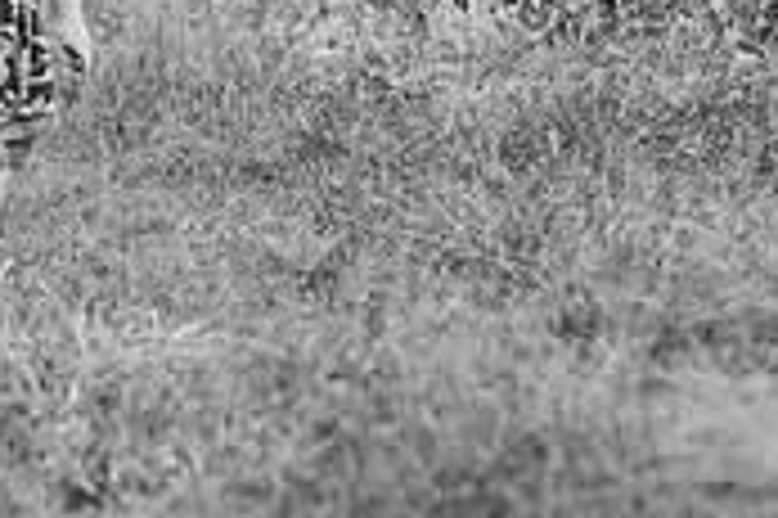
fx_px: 3627
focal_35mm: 168
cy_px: -160
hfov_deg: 12.1
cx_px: -54
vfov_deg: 8.0
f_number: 2
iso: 400
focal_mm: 50
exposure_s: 1/800
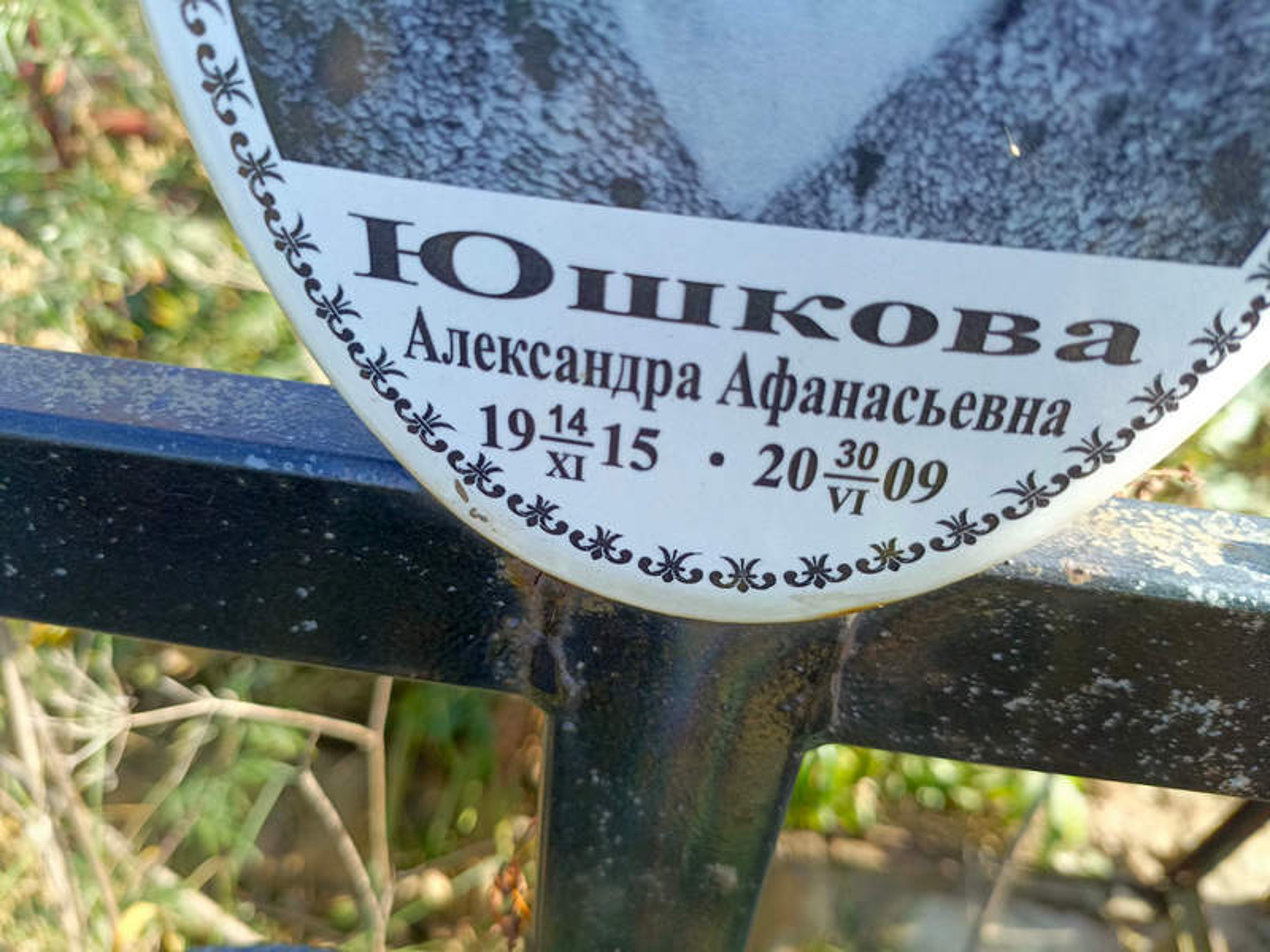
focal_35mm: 25
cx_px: 635
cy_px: 476
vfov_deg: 54.9
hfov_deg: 69.4
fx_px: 917
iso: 112
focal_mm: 4.76
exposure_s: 1/193
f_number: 1.69
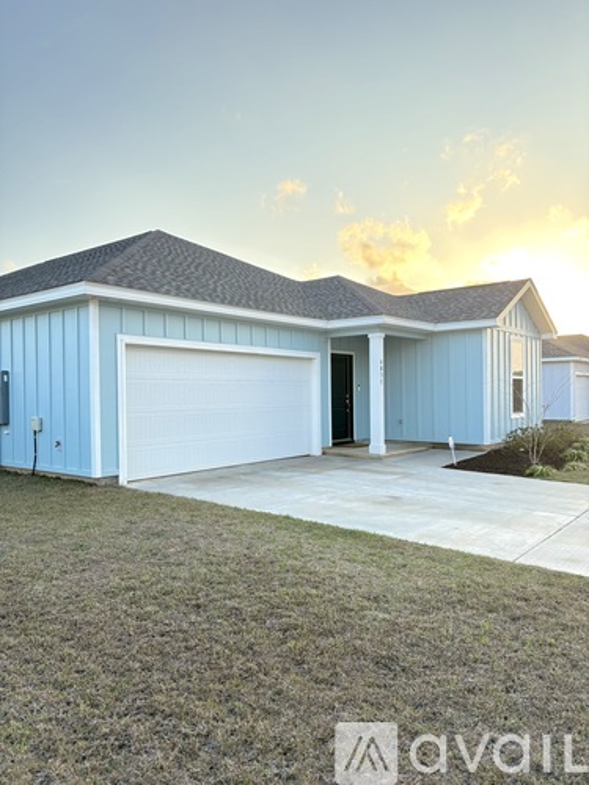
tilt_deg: -0.3
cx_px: 294
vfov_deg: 67.3
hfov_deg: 53.1
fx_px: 590
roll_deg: +0.7
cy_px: 392
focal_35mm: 26
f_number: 1.6
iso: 64
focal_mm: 5.96
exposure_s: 1/566
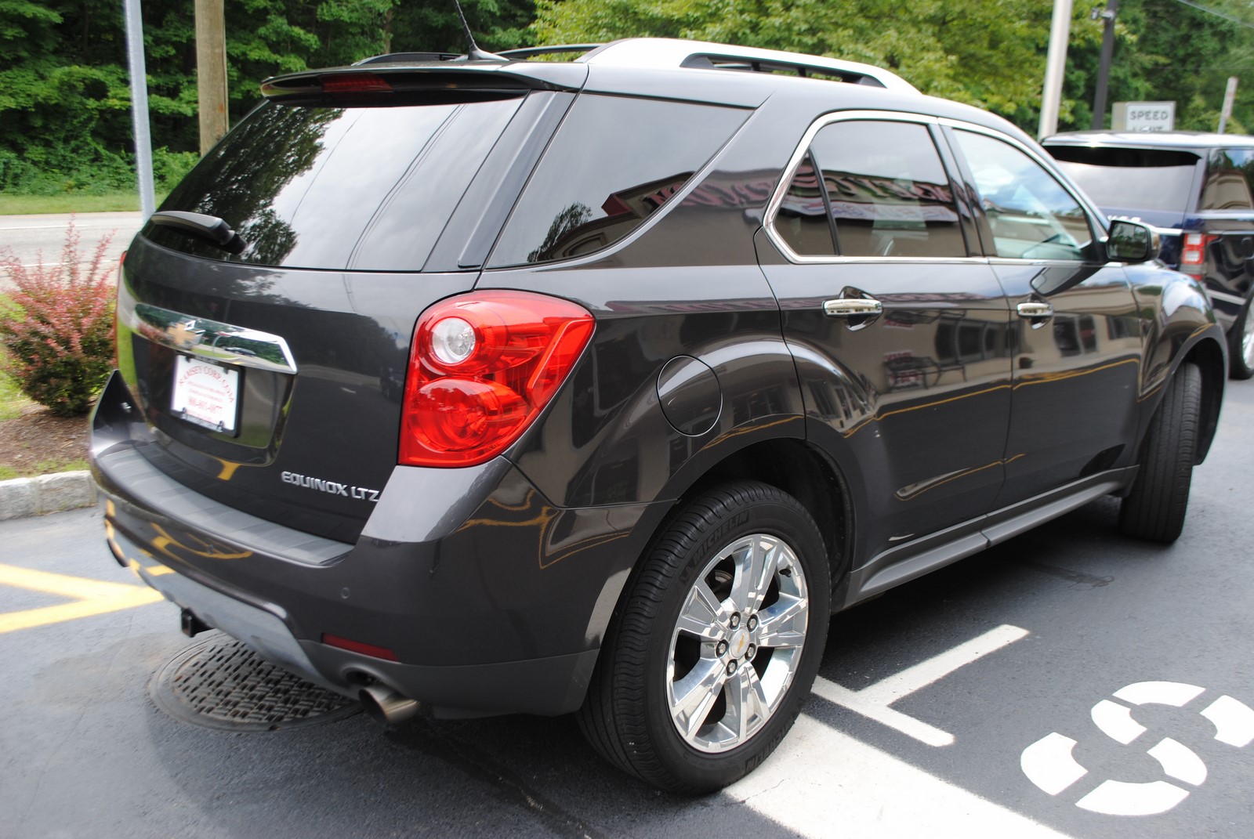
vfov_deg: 40.1
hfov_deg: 57.2
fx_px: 1151
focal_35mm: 33
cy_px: 420
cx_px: 627
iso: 110
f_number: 5.6
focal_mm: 22
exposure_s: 1/125
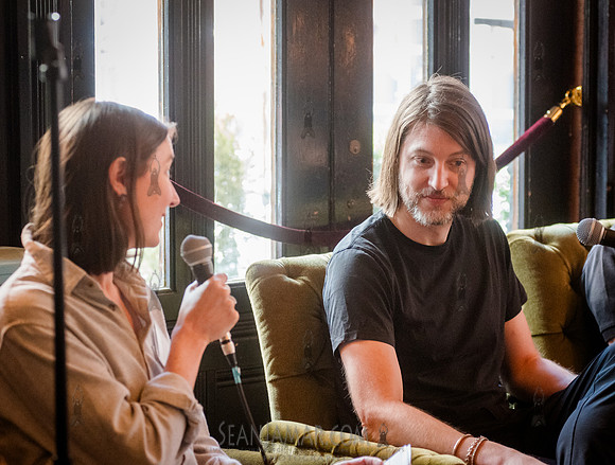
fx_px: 1762
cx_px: 322
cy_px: 235
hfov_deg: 19.8
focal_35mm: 99
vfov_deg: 15.1
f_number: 3.5
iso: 5000
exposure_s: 1/200
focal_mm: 80
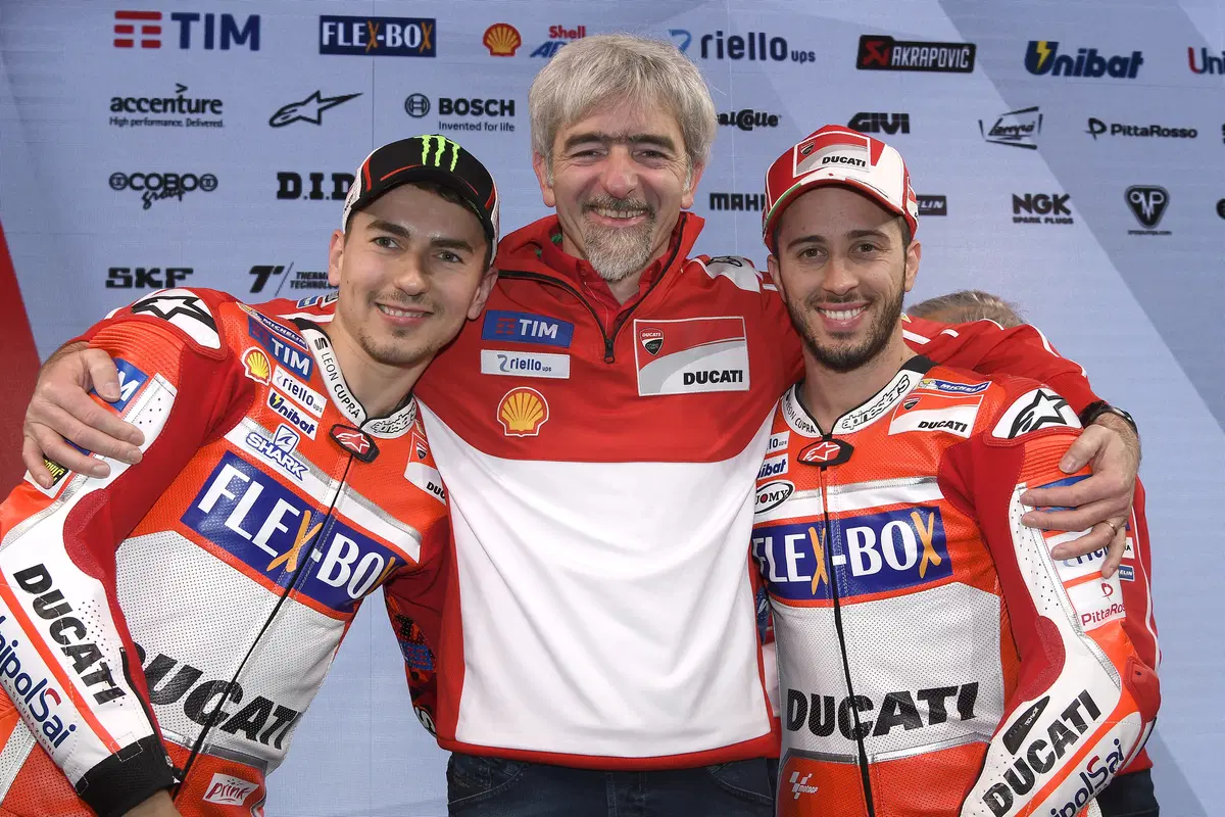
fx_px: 1633
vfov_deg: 28.1
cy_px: 408
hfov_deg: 41.1
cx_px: 612
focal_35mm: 48
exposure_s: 1/160
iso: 320
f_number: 7.1
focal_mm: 32
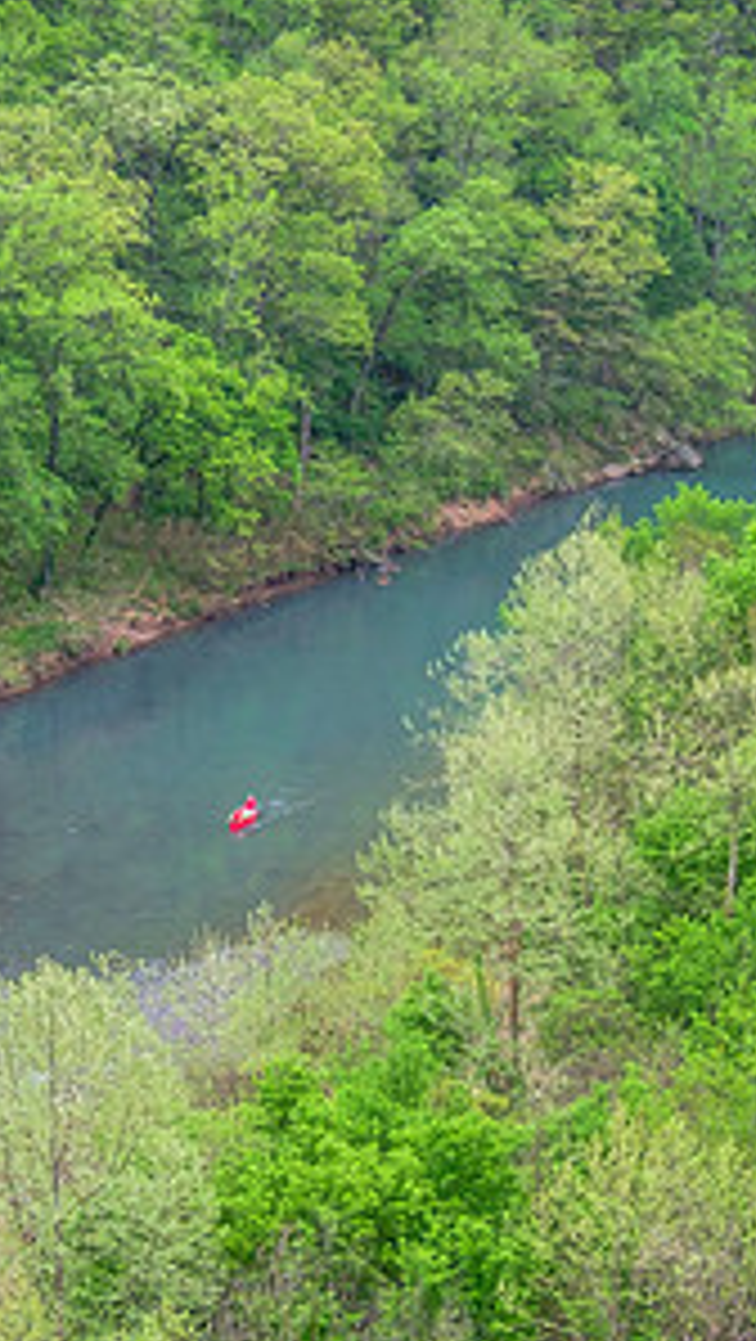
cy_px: 664
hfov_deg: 10.8
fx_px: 3985
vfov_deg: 19.1
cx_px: 288
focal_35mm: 112
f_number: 11
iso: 640
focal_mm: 36.6
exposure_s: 1/30
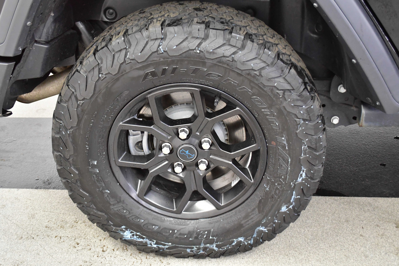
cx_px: 200
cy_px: 133
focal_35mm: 48
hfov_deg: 41.1
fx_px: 532
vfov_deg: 28.1
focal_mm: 32
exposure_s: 1/40
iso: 3200
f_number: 4.8
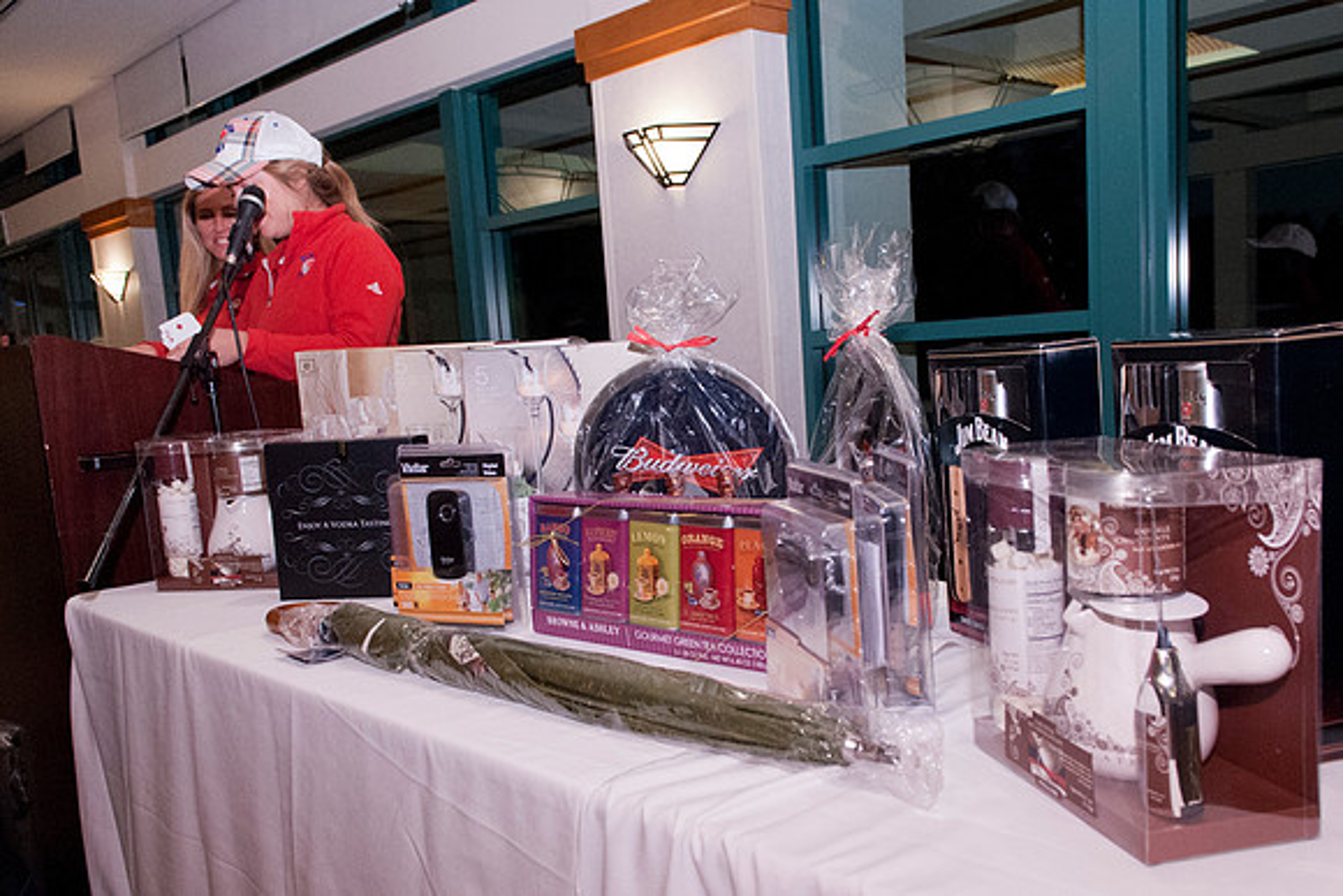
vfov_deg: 42.7
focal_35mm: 31
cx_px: 718
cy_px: 504
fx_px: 1145
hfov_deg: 60.7
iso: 1250
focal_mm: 17
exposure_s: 1/100
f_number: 4.5
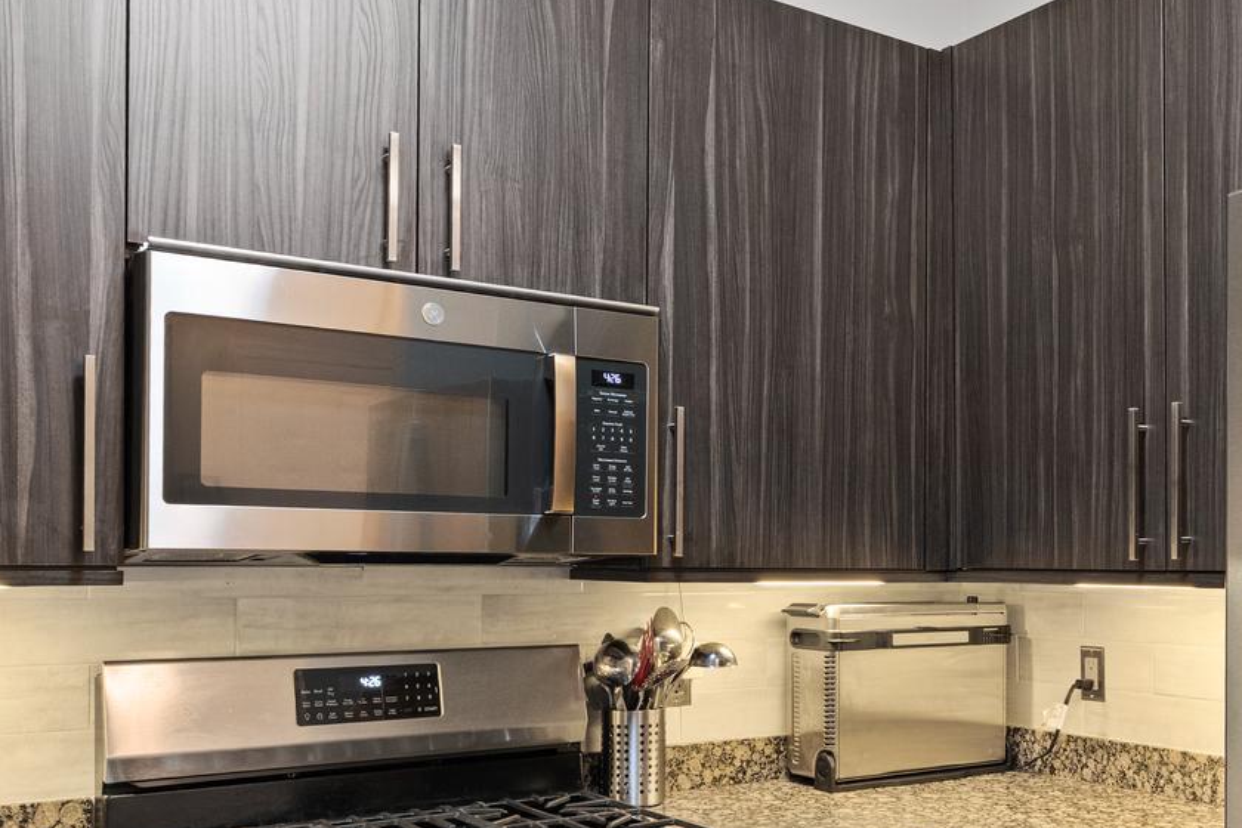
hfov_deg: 47.4
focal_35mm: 39
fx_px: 1345
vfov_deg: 34.0
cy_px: 527
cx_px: 958
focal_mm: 16
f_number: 8
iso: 800
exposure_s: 1/4
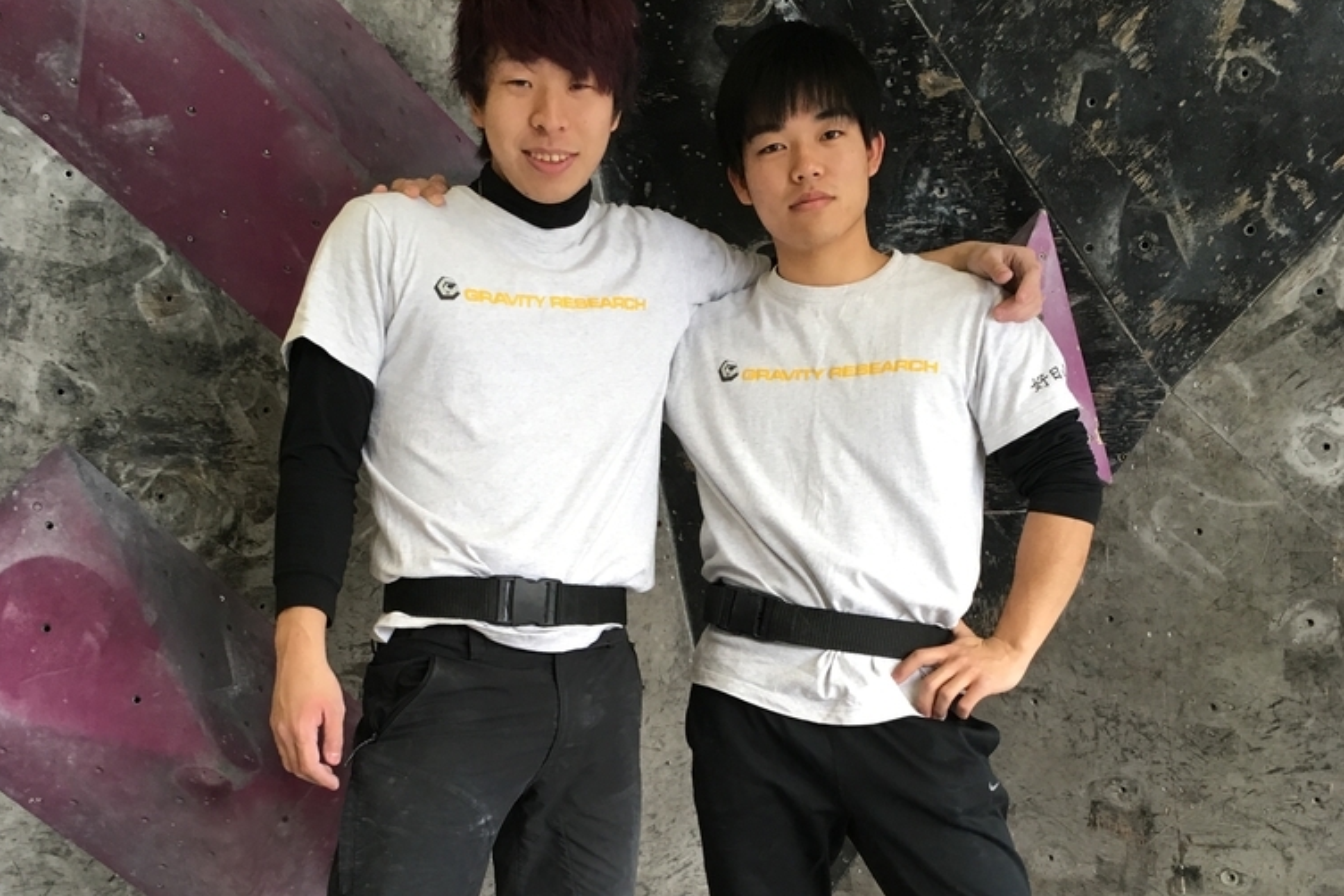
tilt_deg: -2.4
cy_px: 714
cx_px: 680
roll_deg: +0.3
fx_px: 1531
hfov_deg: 47.4
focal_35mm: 41
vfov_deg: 31.8
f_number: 2.2
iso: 40
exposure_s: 1/30
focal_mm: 4.15
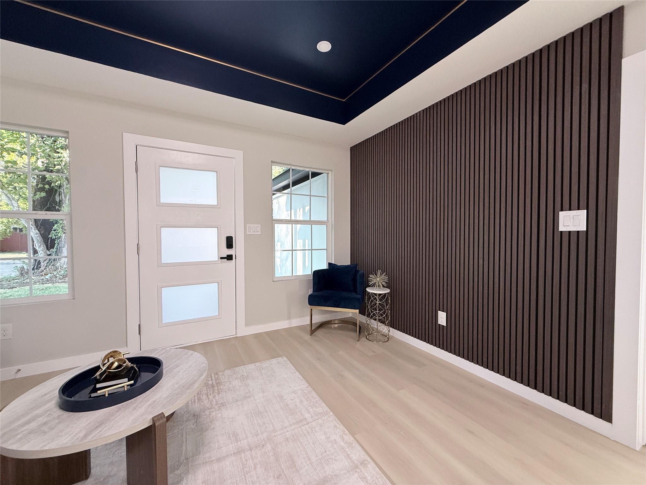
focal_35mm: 14
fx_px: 261
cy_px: 242
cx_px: 323
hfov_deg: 102.1
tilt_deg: -0.2
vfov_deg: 85.7
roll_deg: +0.1
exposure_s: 1/120
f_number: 2.2
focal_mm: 2.22
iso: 200
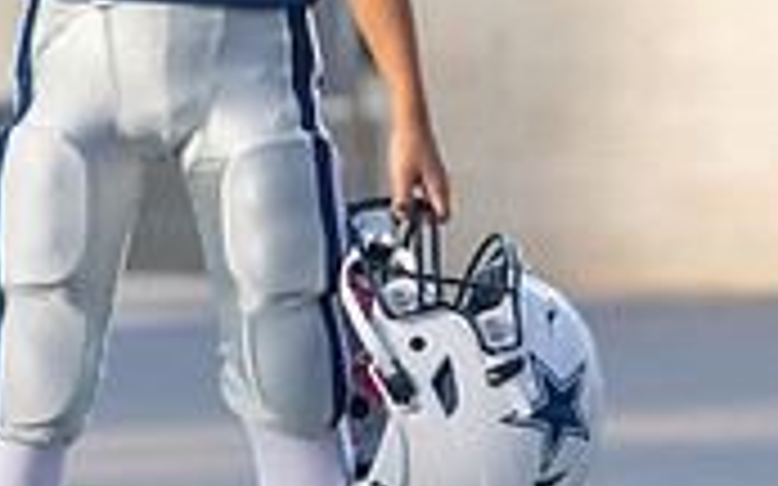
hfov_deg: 5.9
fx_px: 7588
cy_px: 97
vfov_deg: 3.7
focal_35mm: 358
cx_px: 274
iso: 100
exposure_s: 1/500
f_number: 2.8
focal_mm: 100
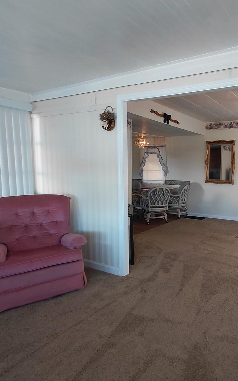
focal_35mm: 23
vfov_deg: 77.2
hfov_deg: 47.9
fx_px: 239
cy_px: 188
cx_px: 212
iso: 64
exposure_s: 1/60
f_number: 2.2
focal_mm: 1.64
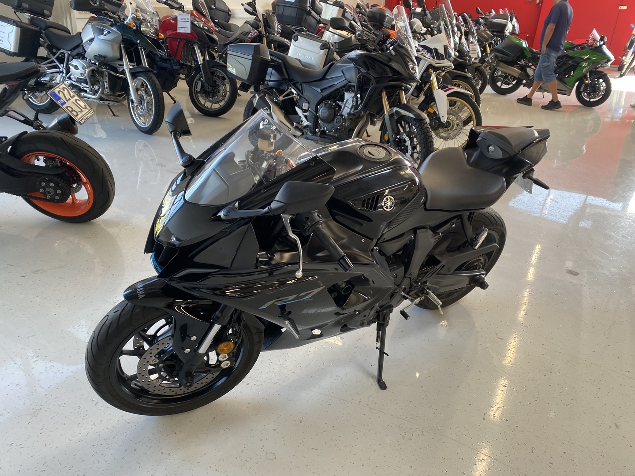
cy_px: 238
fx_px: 477
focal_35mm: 26
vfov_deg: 53.1
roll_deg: -1.7
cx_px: 318
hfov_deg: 67.3
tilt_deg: -24.4
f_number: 1.8
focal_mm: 4.25
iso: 100
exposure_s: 1/100
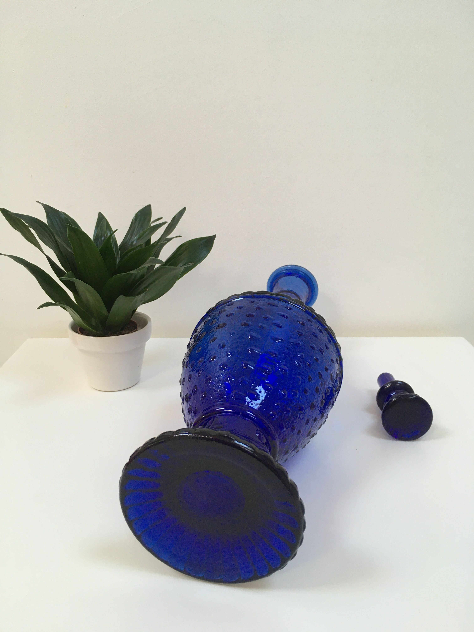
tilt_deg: -20.3
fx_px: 529
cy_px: 316
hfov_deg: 48.2
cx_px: 237
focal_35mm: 29
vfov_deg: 61.7
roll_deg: +1.2
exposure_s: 1/33
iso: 100
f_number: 2.2
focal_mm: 4.15
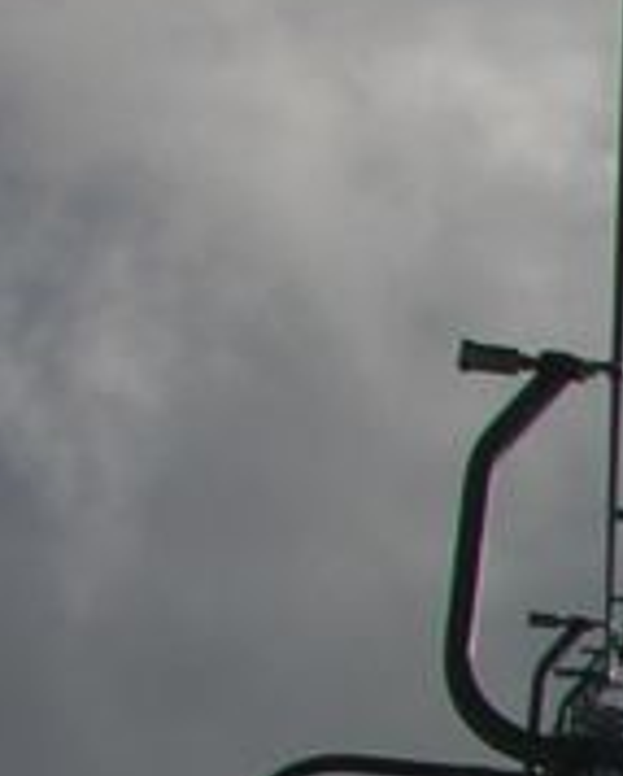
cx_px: 2435
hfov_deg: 5.5
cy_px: 1334
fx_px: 5632
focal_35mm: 245
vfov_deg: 7.7
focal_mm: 8.9
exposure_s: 1/806
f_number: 8
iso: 50
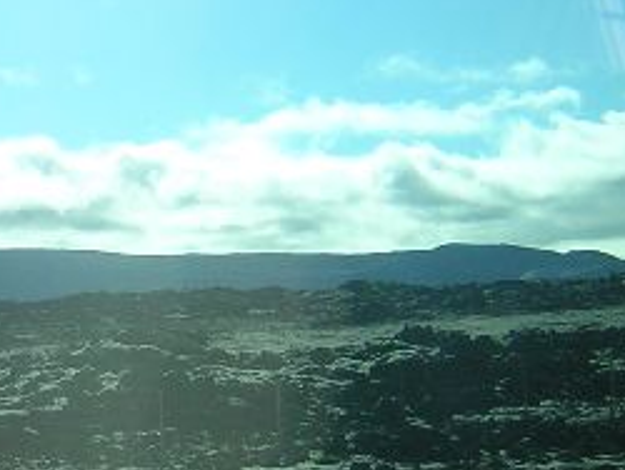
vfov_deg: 16.1
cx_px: 0
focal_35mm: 92
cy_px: 250
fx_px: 1663
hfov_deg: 20.6
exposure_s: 1/589
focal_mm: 4.7
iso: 100
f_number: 2.6
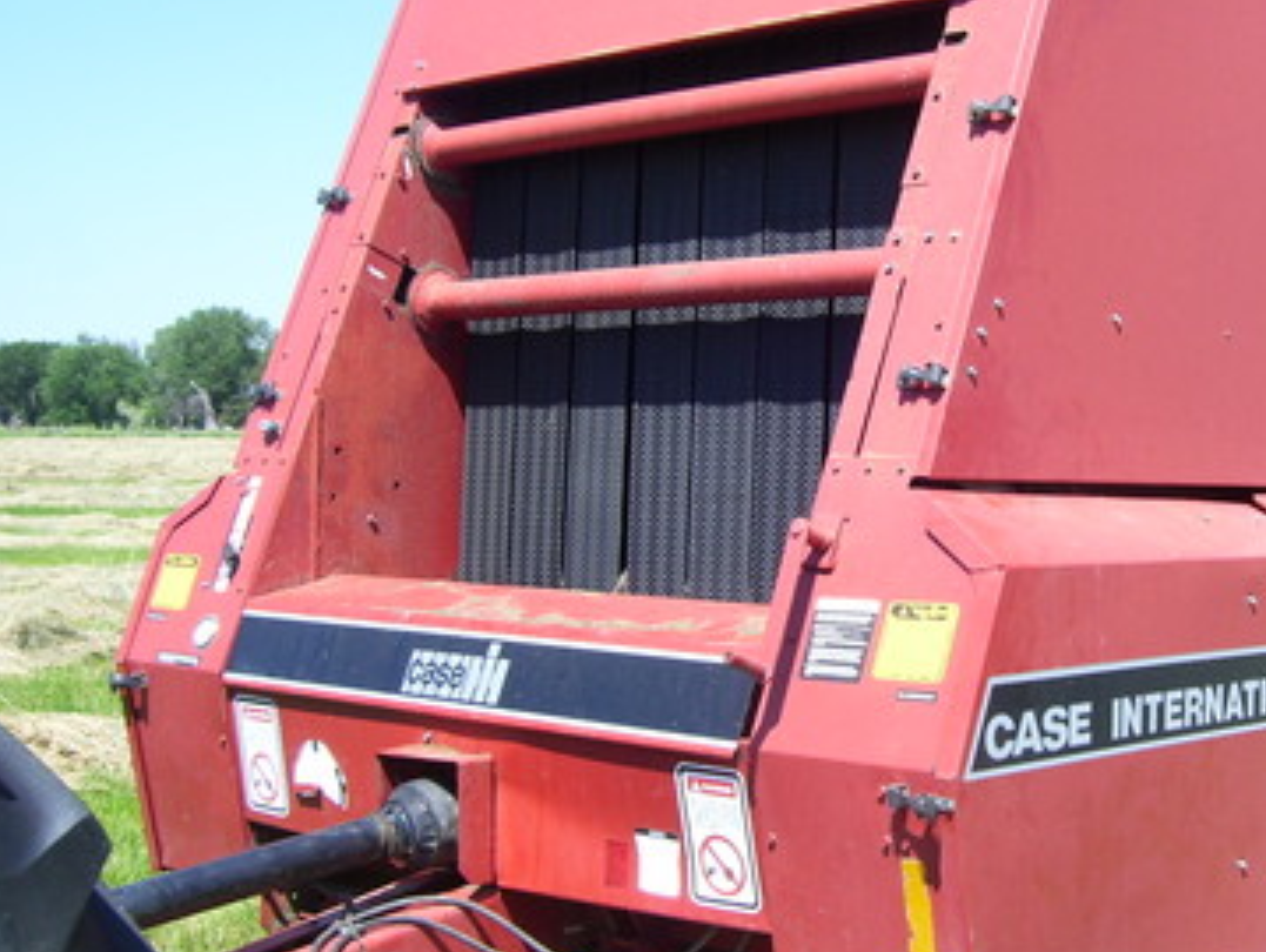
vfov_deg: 26.1
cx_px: 875
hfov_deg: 33.9
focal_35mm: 56
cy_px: 476
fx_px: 2050
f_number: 4.8
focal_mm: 6
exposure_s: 1/250
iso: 80
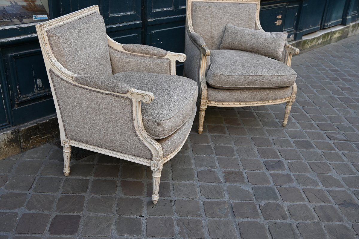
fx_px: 366
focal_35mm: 37
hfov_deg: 52.2
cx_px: 180
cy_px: 120
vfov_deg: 36.2
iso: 200
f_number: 4.5
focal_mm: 24.5
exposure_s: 1/250
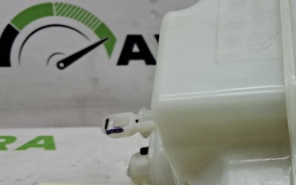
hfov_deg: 35.4
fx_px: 444
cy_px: 112
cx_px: 246
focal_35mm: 55
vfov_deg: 23.5
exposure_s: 1/120
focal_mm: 4
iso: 50
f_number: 1.8
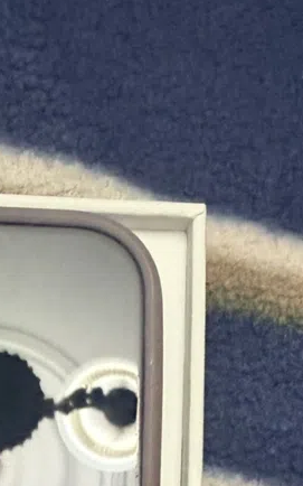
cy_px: 571
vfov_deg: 23.7
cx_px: -60
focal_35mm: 80
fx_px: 1058
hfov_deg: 15.7
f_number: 2.2
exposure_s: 1/50
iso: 640
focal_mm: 2.22
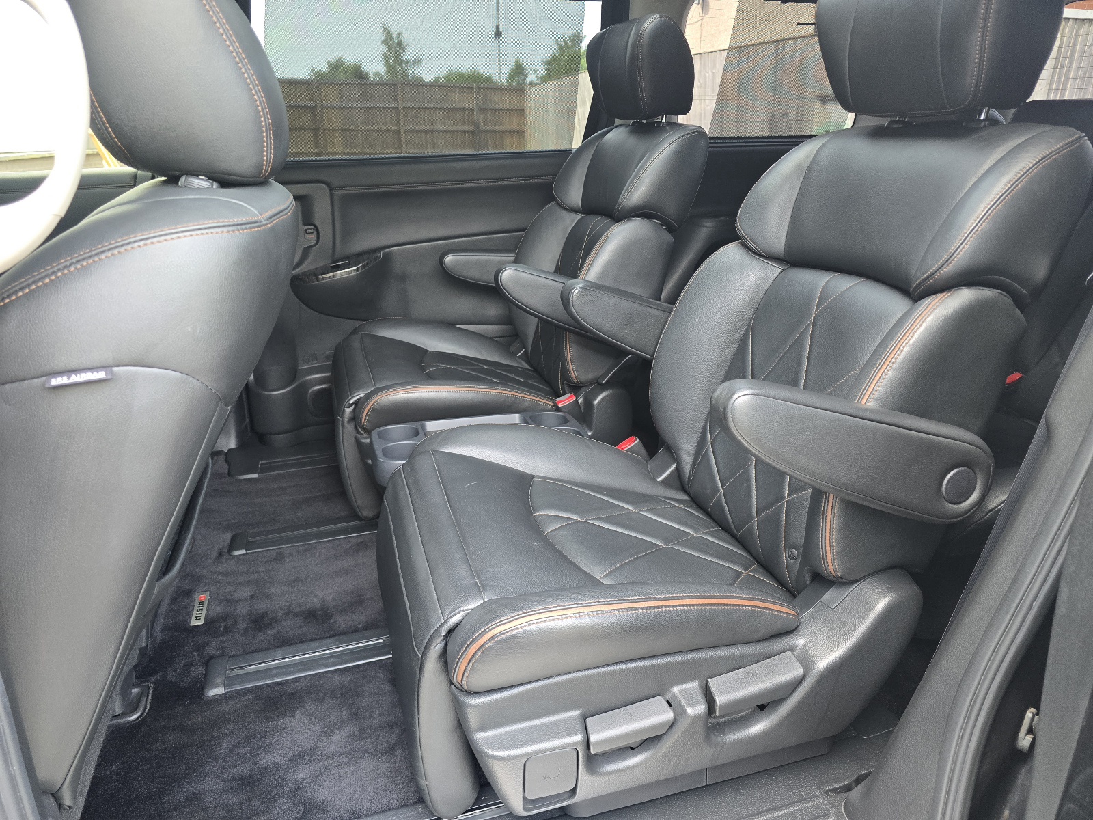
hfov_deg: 73.9
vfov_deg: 58.9
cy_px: 410
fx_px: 726
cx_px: 546
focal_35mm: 23
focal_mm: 6.3
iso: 160
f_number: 1.7
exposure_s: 1/120
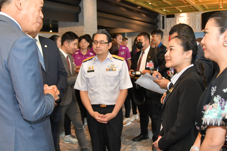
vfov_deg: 35.9
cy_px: 70
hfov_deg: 51.9
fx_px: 233
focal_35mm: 37
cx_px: 119
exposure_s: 1/200
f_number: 4
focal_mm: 24
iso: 2500
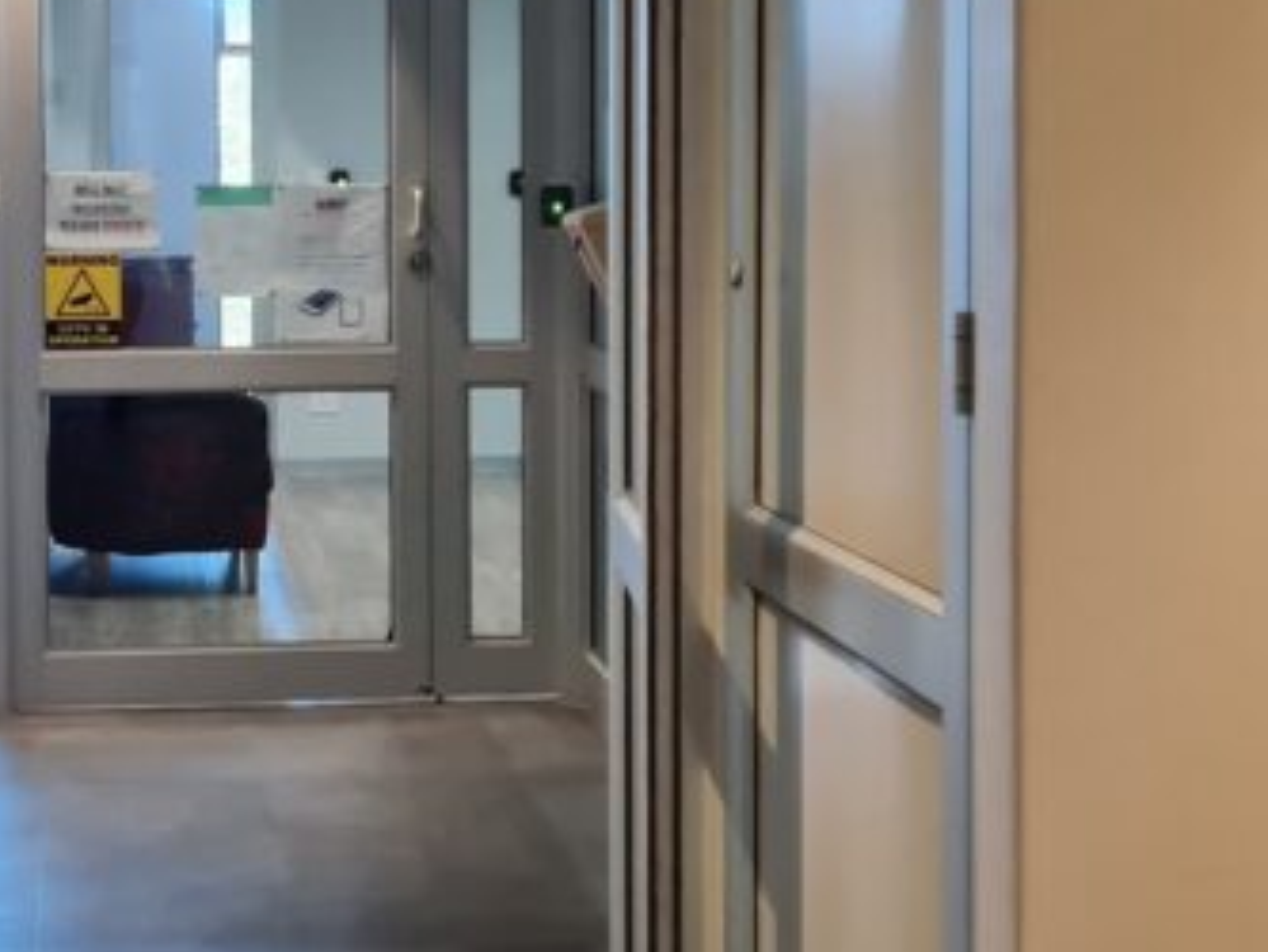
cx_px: 354
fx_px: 2931
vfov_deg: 18.4
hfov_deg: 24.2
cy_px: 312
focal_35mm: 80
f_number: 1.8
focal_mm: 5.4
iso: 320
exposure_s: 1/50
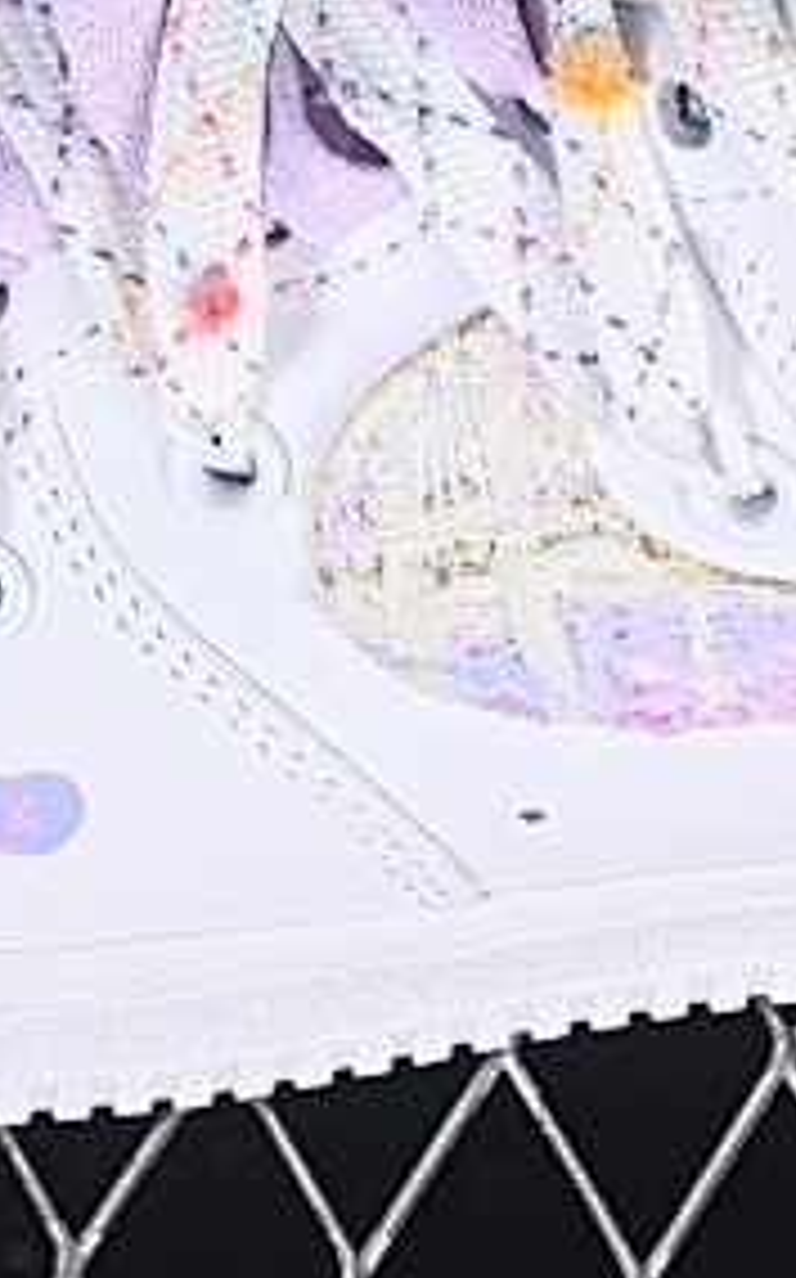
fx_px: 10121
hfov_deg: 4.5
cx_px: 436
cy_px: -261
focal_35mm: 291
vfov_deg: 7.2
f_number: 7.1
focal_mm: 50
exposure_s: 1/80
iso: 160
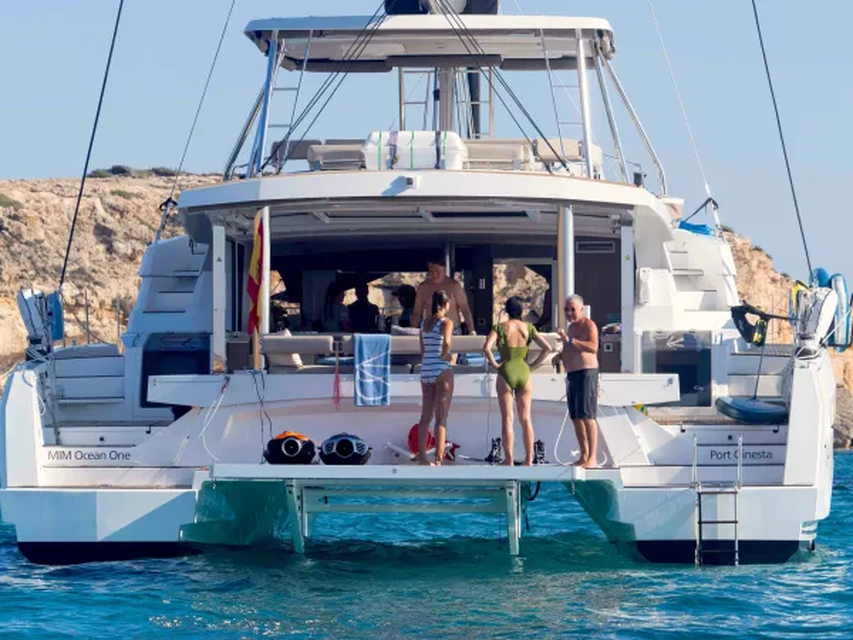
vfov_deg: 8.2
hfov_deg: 11.0
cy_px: 320
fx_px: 4436
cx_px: 426
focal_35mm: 180
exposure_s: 1/2500
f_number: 5
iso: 250
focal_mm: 90
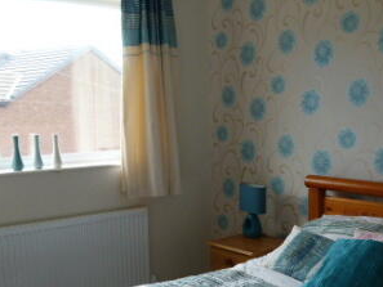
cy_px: 208
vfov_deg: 29.3
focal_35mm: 49
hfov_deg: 38.6
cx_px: 247
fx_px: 542
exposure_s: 1/80
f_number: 2.8
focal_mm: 4.5
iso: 100
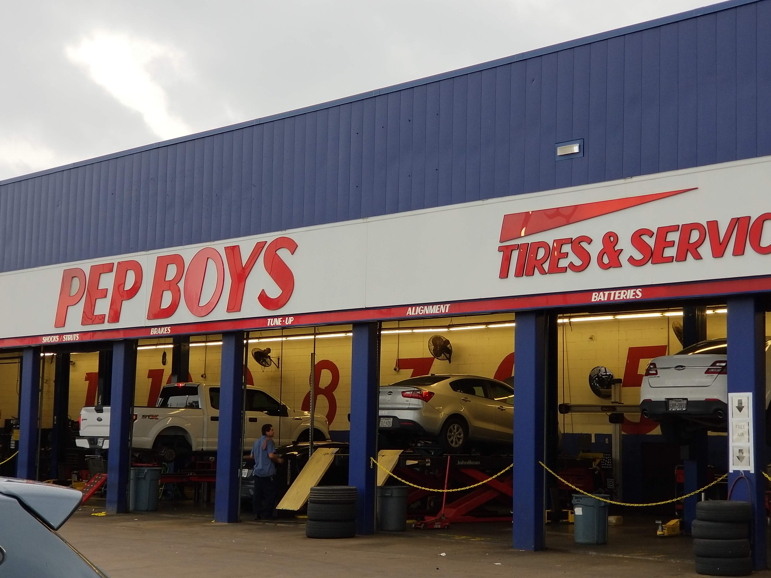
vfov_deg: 28.0
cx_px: 386
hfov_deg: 36.8
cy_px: 289
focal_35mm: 52
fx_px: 1158
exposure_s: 1/120
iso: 40
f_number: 2.4
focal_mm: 6
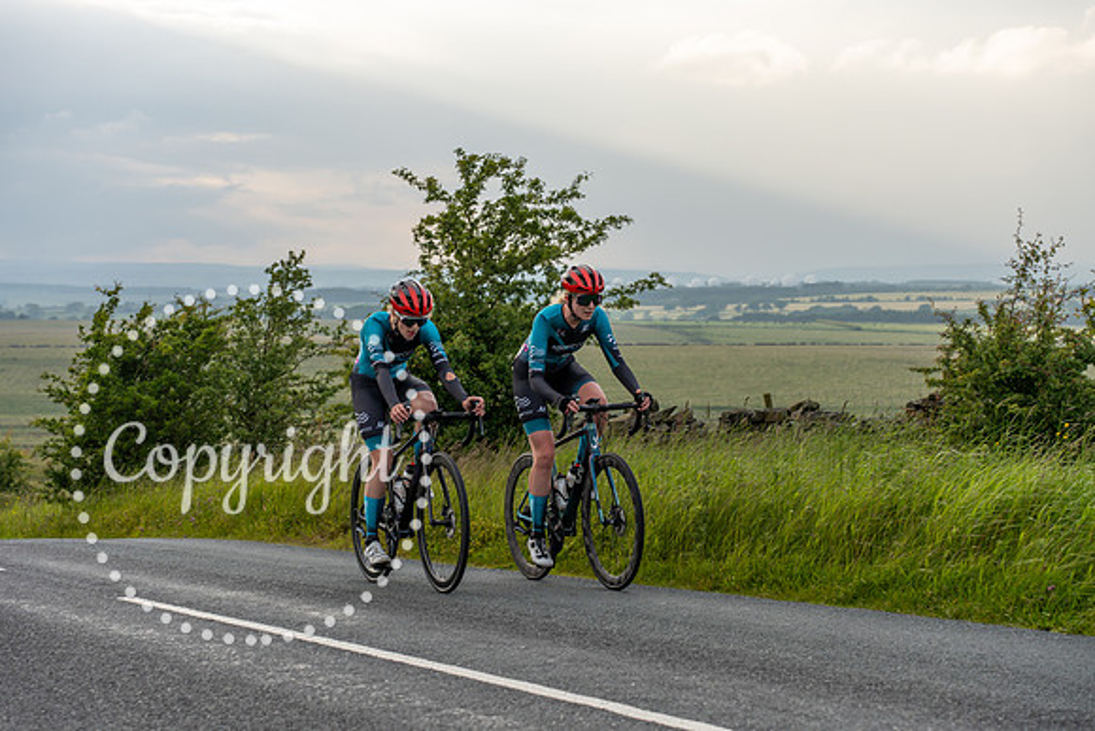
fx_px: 2282
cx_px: 548
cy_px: 366
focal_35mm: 75
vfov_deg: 18.2
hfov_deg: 27.0
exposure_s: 1/500
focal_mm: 75
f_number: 5.6
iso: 200
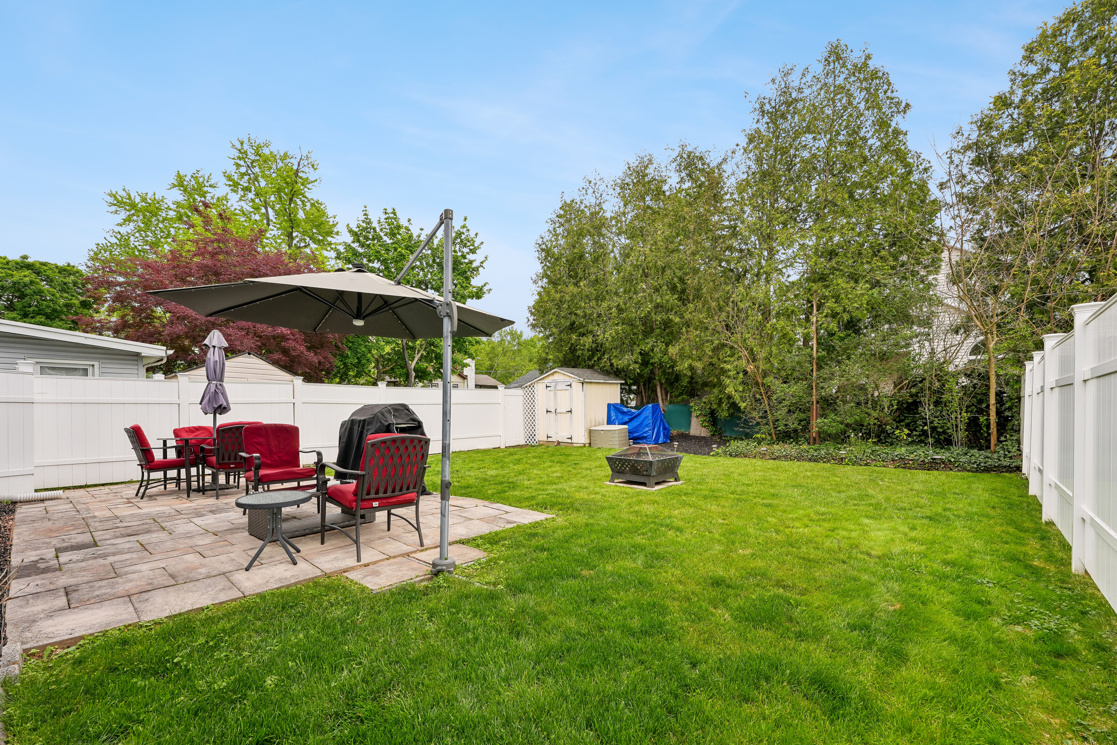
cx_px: 558
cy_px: 372
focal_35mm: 14
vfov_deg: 81.2
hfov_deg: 104.3
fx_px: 434
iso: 100
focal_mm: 14
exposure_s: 1/125
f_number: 8
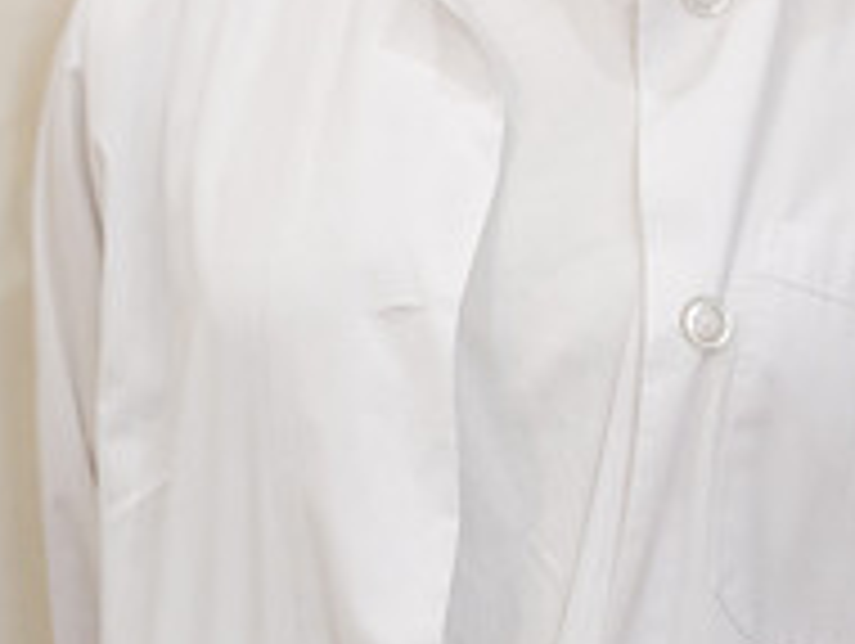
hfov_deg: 4.8
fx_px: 10115
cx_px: 477
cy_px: -338
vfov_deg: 3.6
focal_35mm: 409
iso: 5000
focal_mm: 180
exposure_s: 1/80
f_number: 4
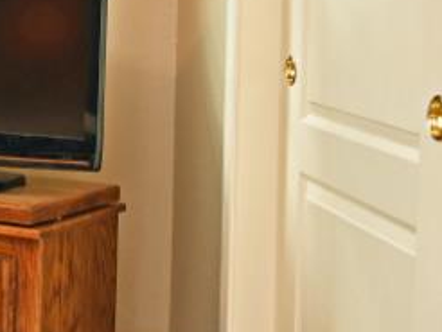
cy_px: 93
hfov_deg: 15.6
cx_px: -559
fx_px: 1048
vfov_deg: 17.9
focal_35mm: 82
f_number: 4
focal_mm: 14
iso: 450
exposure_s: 1/60
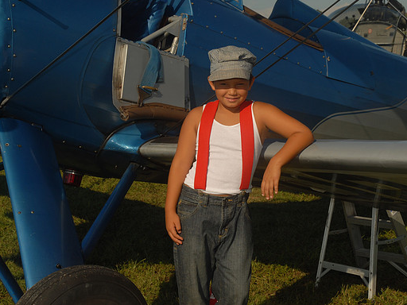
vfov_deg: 17.4
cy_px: 152
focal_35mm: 85
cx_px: 228
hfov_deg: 23.0
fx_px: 999
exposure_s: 1/250
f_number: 11
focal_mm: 52
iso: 100
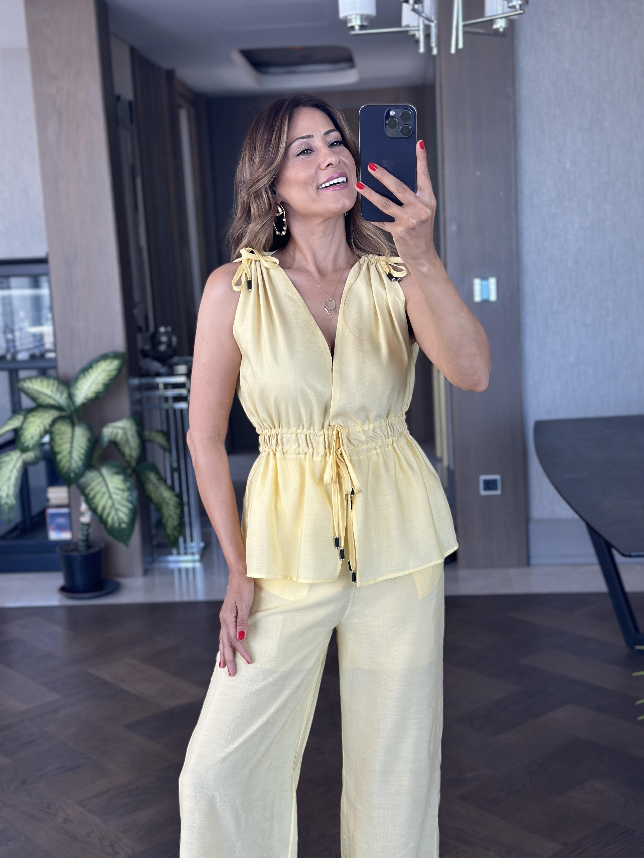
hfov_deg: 30.3
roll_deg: +3.3
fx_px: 1191
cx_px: 322
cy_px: 429
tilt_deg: -19.1
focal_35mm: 48
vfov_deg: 39.7
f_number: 1.78
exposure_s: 1/121
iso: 100
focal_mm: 6.86
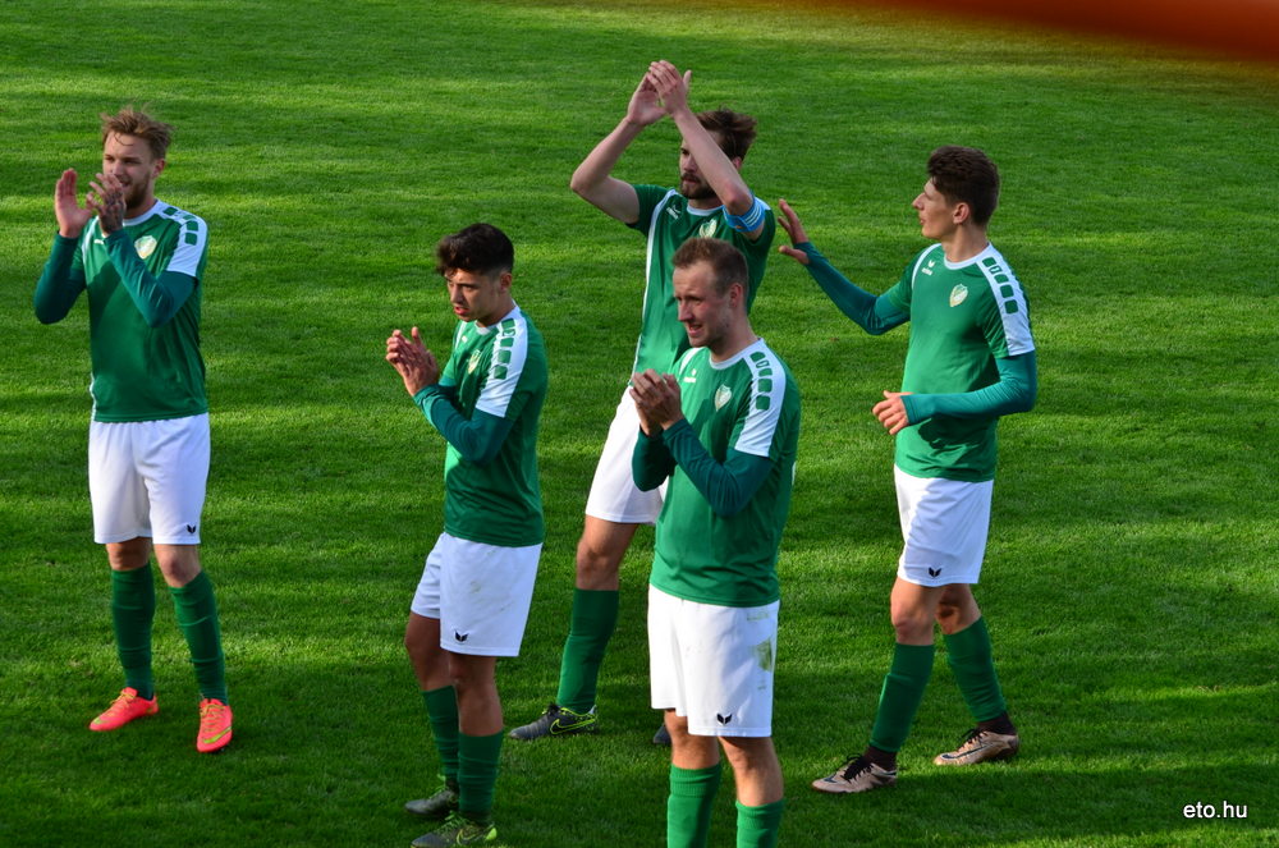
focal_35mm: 142
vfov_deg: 9.6
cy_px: 424
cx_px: 640
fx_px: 5054
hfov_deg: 14.4
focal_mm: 95
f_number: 7.1
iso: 250
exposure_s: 1/400
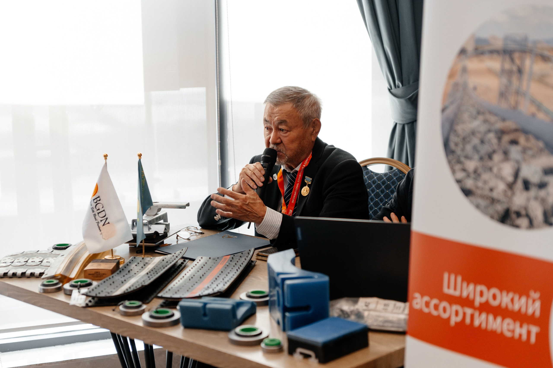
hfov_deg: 28.8
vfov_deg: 19.5
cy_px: 184
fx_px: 1075
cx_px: 276
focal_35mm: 70
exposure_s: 1/160
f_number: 2.8
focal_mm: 70
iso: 800
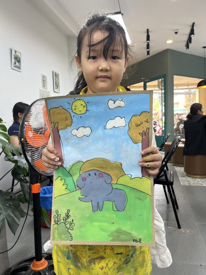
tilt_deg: -2.9
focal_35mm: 26
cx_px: 103
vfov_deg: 67.3
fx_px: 206
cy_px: 138
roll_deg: +2.0
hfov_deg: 53.1
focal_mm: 5.1
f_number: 1.6
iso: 80
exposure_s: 1/120
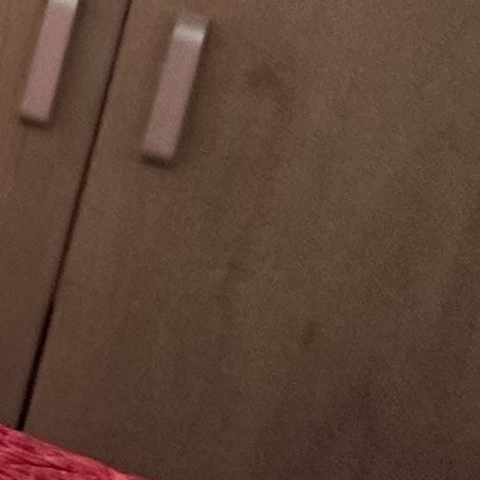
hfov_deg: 9.8
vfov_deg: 17.1
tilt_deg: -11.8
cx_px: -1171
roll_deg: -4.1
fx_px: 1475
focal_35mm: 94
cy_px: -189
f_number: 2.2
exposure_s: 1/120
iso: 200
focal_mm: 2.22
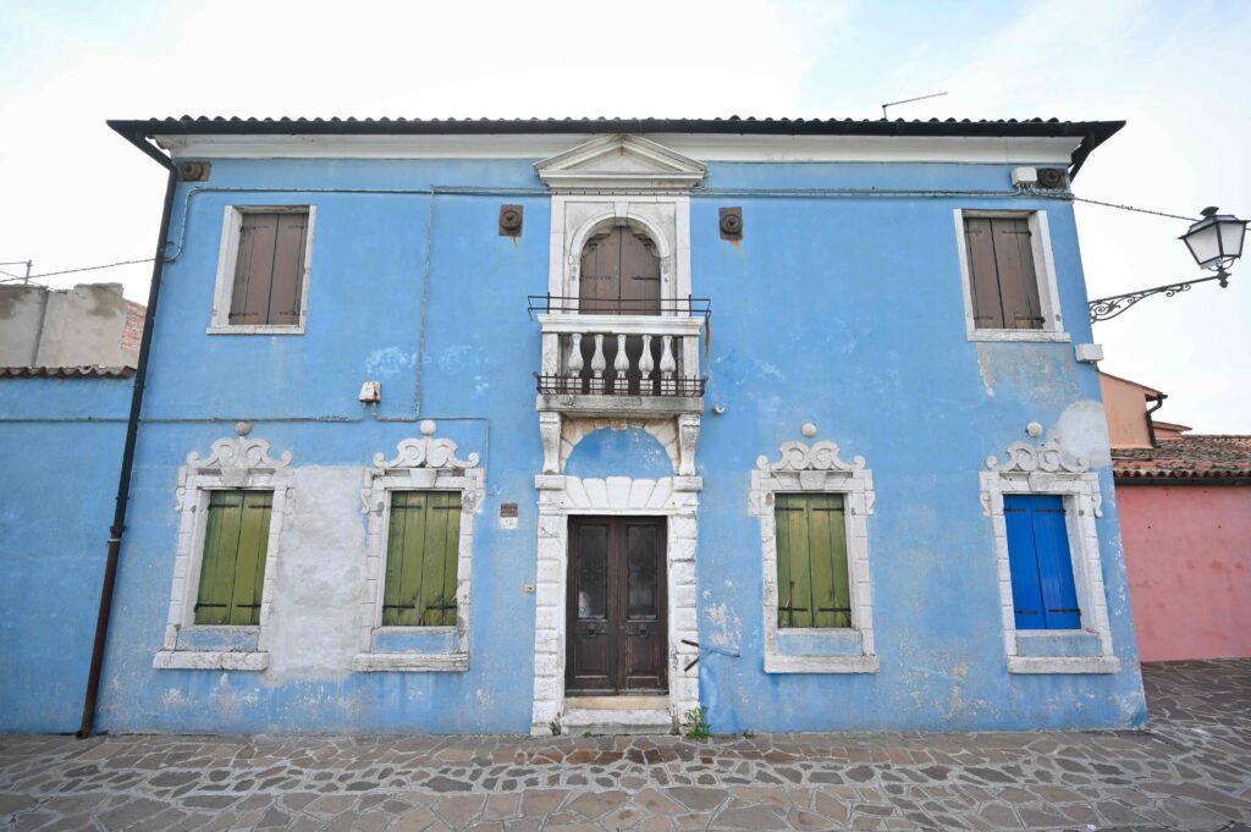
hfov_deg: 104.3
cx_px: 626
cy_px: 416
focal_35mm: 14
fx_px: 486
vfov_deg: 81.1
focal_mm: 14
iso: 125
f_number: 4
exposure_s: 1/320
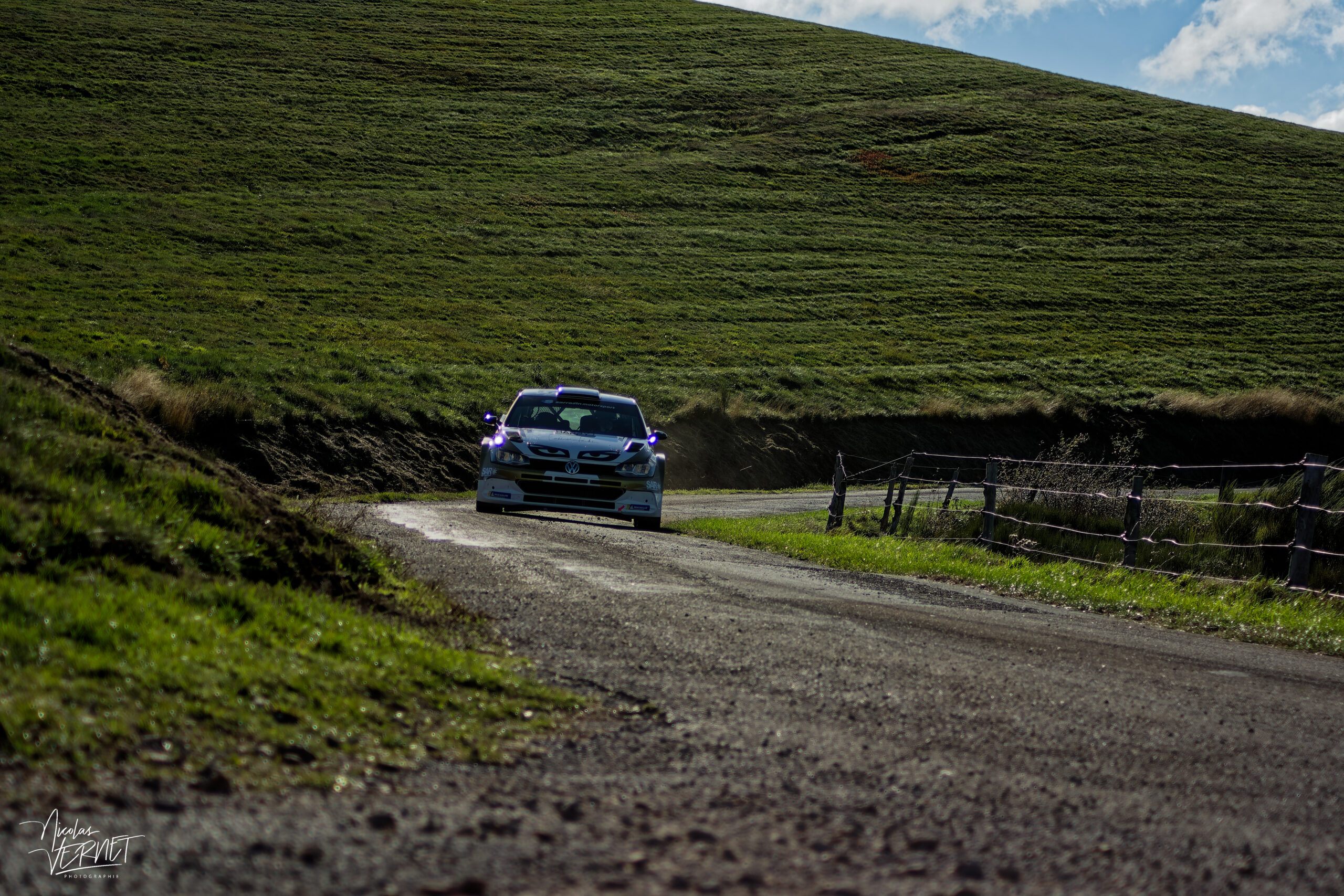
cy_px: 448
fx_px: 3920
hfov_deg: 19.5
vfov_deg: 13.0
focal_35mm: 105
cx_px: 672
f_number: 4.5
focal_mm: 70
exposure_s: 1/1250
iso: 125
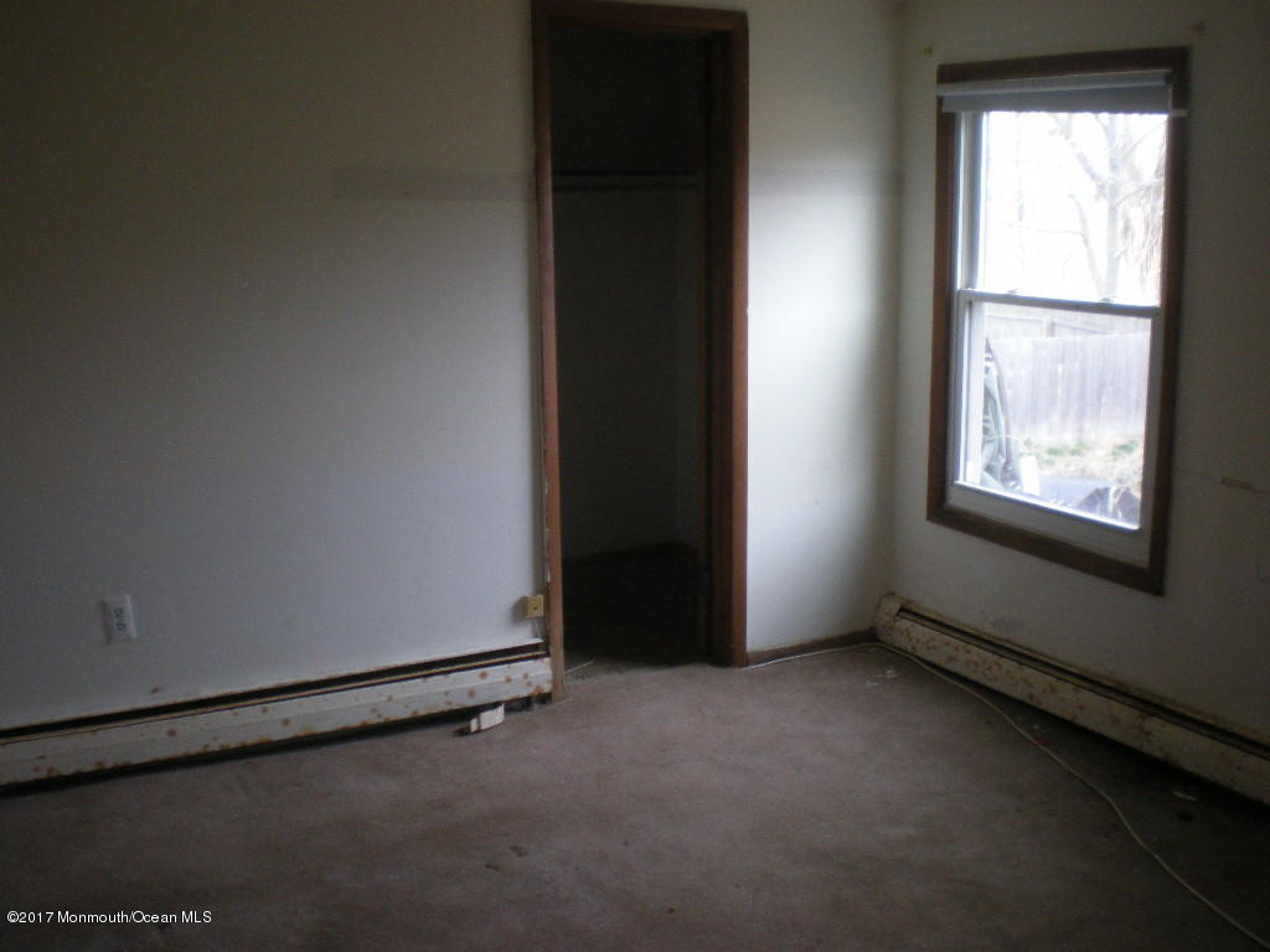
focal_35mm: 38
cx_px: 635
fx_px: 1394
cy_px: 476
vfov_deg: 37.7
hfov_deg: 49.0
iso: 193
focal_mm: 6.3
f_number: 3.1
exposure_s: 1/58.6
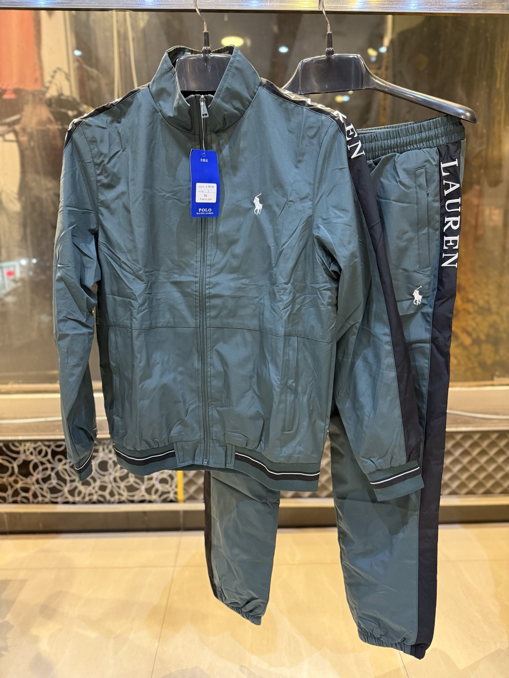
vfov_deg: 71.6
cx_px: 254
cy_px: 339
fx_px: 471
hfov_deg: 56.8
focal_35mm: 24
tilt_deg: -13.0
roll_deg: +0.6
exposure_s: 1/50
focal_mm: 6.76
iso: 400
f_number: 1.78
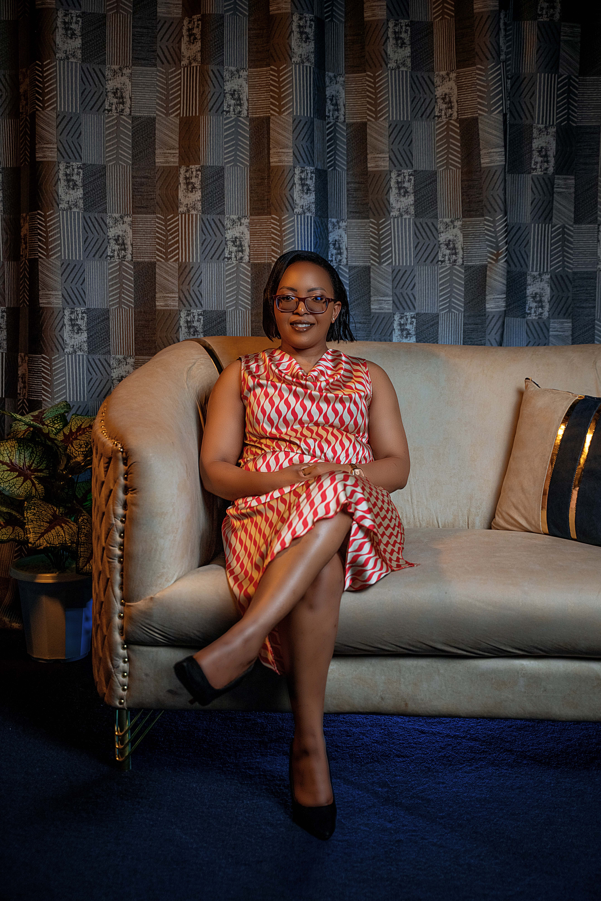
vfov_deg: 41.9
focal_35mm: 47
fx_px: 1176
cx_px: 300
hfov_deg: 28.7
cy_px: 450
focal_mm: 47
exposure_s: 1/100
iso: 800
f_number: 2.8
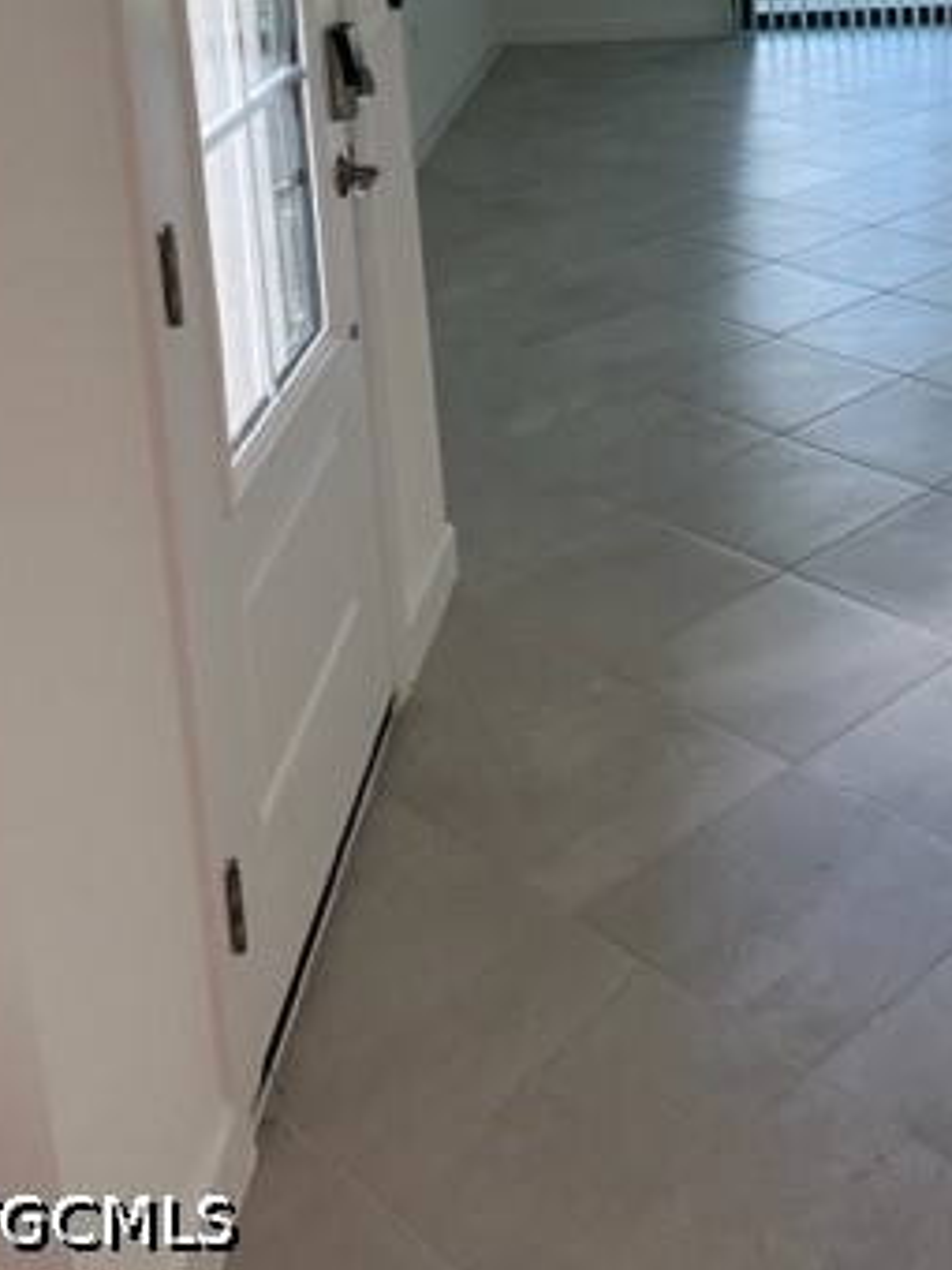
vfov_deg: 36.0
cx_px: 840
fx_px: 1797
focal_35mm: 49
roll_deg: +0.8
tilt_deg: -11.9
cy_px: 78
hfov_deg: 28.6
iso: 64
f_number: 1.6
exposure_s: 1/163
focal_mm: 5.1
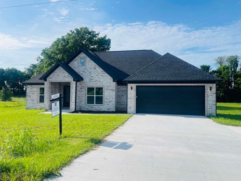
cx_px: 120
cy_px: 90
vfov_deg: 54.9
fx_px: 174
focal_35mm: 25
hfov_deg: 69.4
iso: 32
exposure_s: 1/3788
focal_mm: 5.1
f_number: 1.6
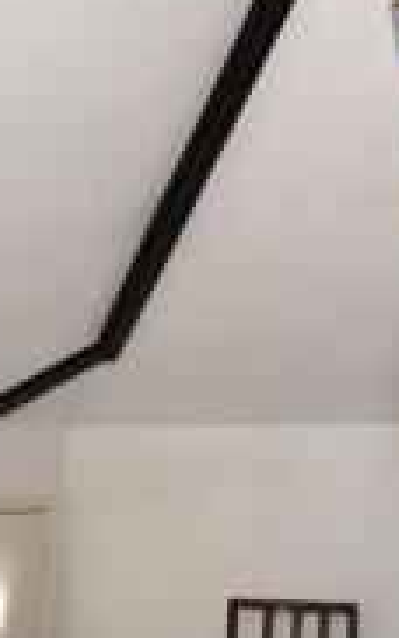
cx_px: 140
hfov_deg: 23.5
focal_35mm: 55
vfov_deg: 36.4
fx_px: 955
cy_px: 435
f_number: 8
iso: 200
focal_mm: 10
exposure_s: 1/200
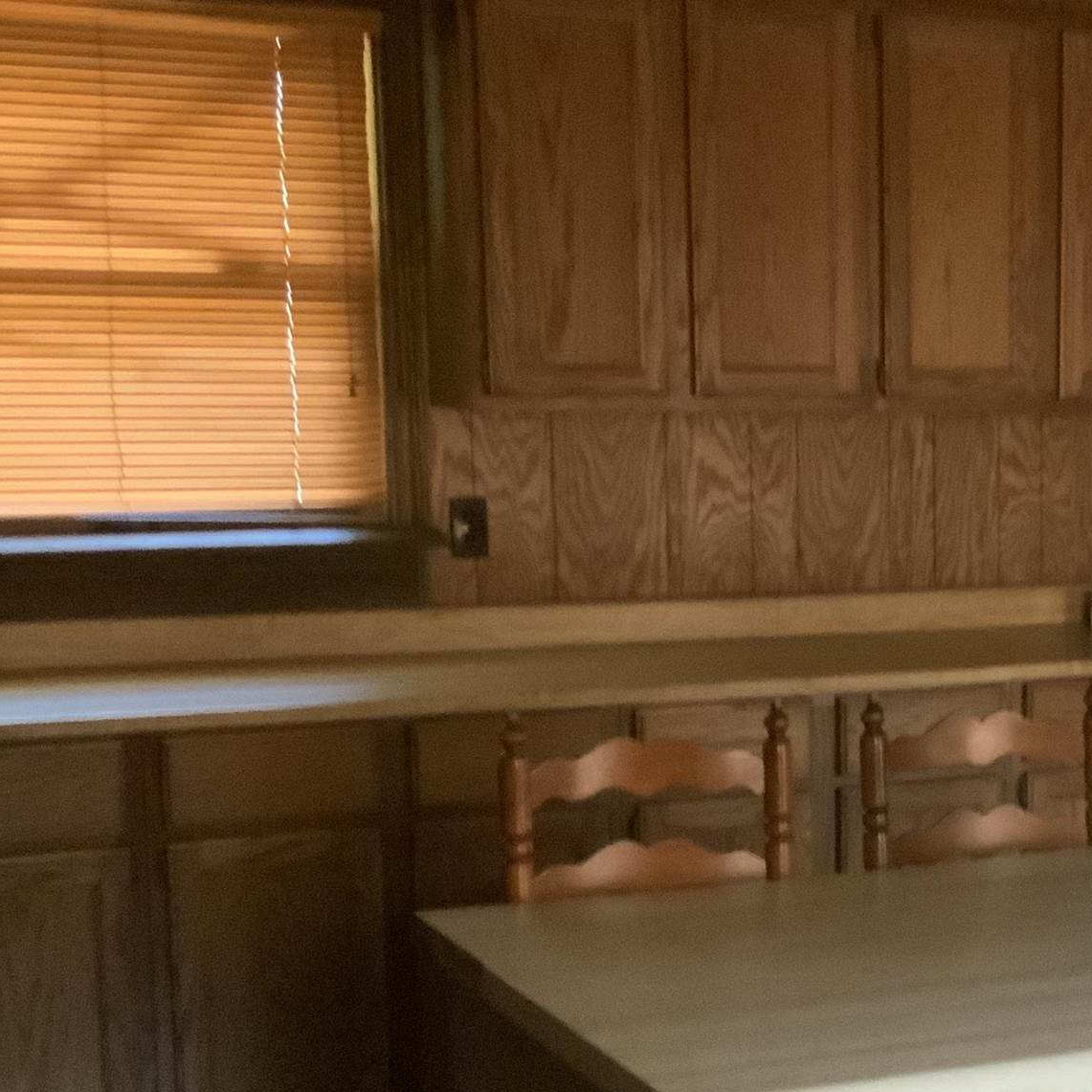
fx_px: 2463
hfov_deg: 23.8
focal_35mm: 69
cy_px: 750
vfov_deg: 24.8
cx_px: 1117
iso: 500
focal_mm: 3
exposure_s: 1/30
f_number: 1.8
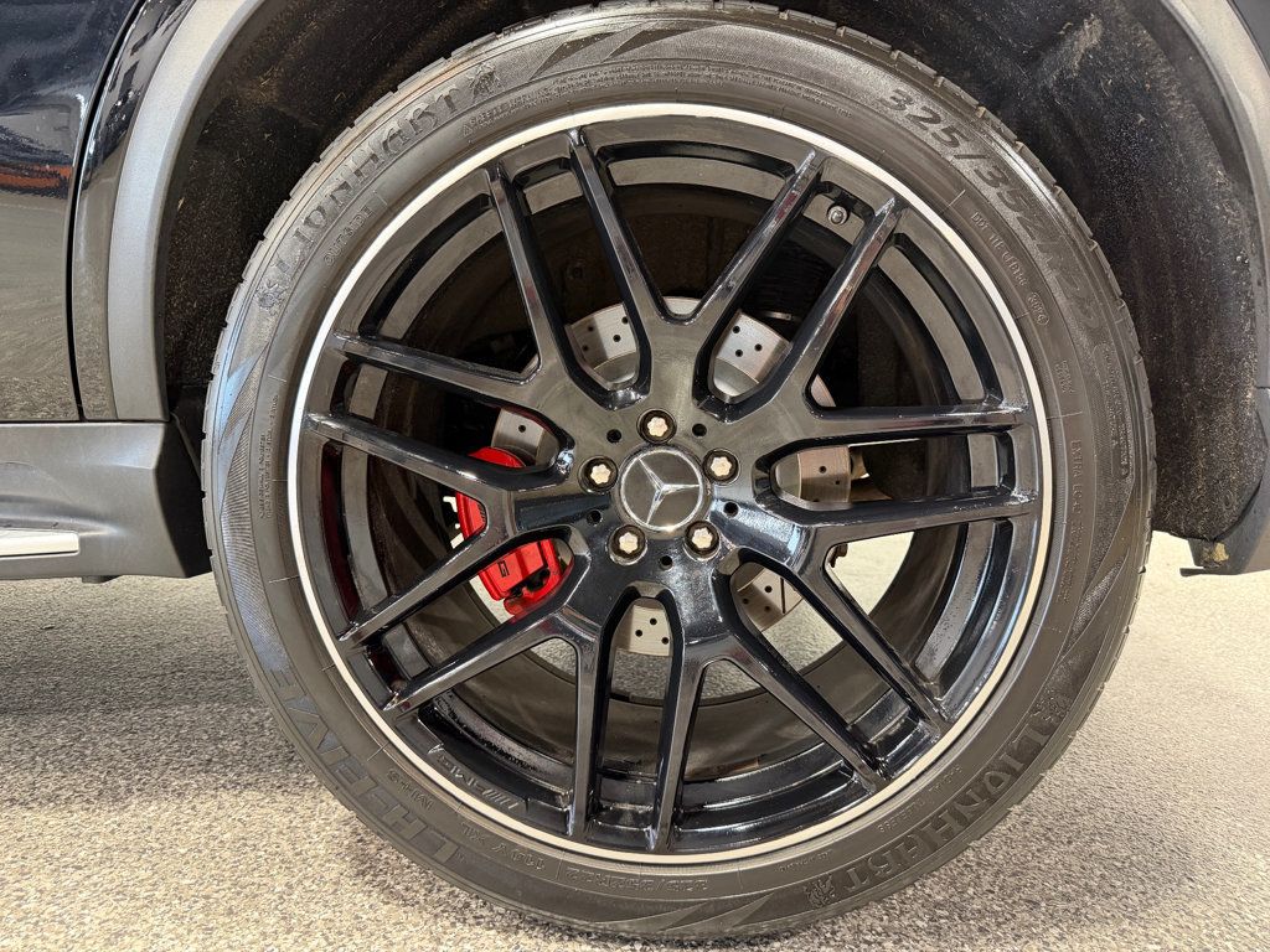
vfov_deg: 56.8
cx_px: 635
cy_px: 476
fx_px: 881
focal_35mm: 24
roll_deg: -1.5
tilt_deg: -8.9
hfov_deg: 71.6
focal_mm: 6.76
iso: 320
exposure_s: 1/60
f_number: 1.78
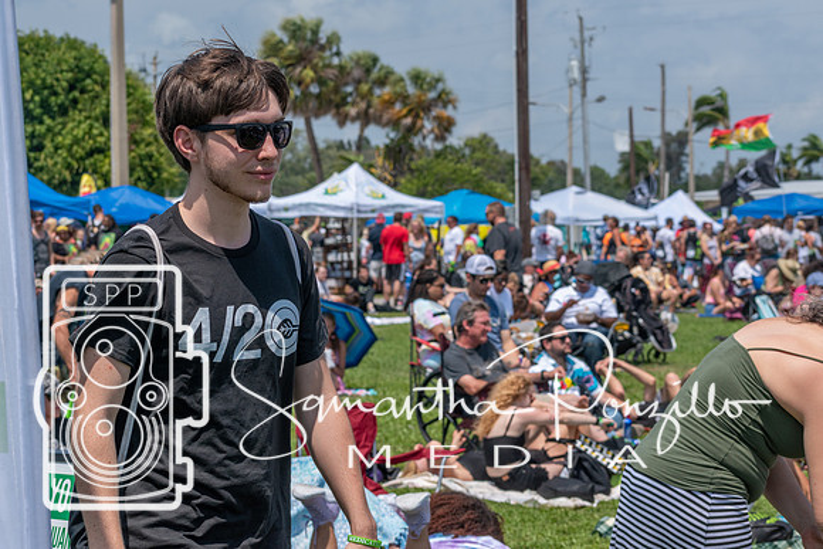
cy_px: 268
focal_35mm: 107
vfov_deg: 12.8
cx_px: 421
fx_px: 2457
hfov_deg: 19.0
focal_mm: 70
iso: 200
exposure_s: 1/1000
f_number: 8
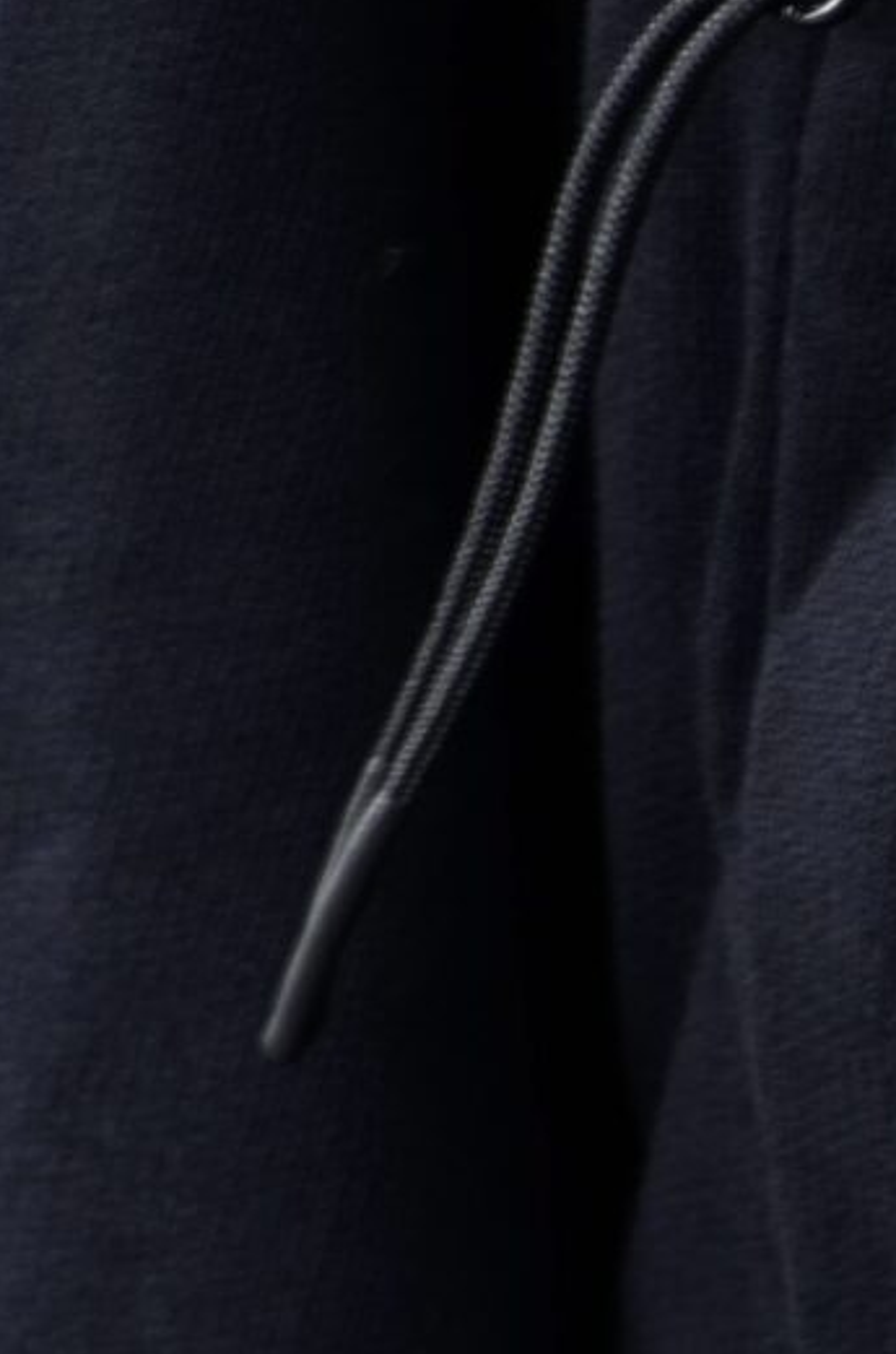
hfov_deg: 3.0
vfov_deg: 4.5
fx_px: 17140
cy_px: 1021
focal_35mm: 457
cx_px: 1215
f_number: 5
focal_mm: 62
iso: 125
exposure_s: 1/125
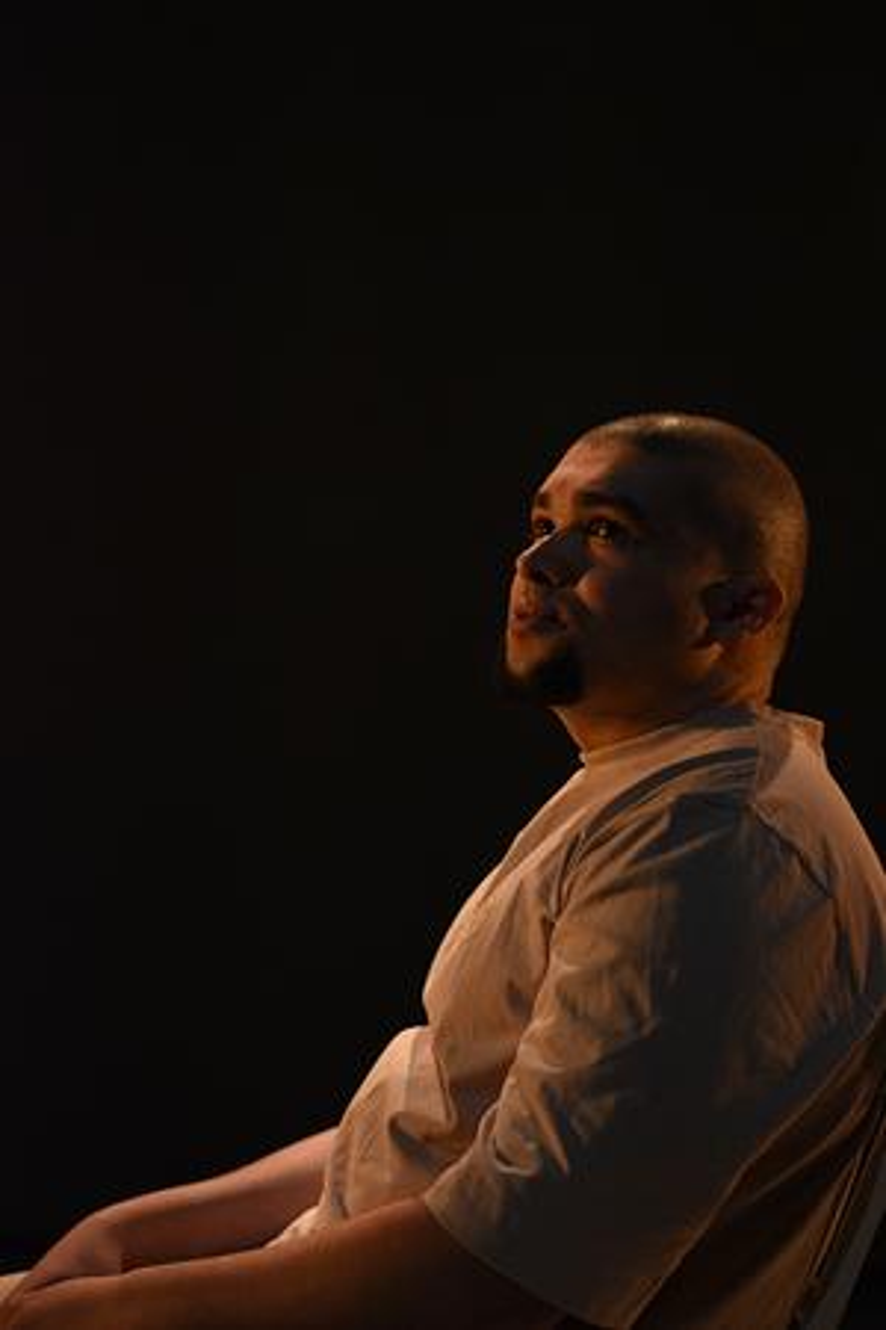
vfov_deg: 27.0
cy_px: 665
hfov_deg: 18.2
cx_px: 443
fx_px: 2769
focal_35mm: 75
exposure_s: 1/320
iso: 1250
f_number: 1.8
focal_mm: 50
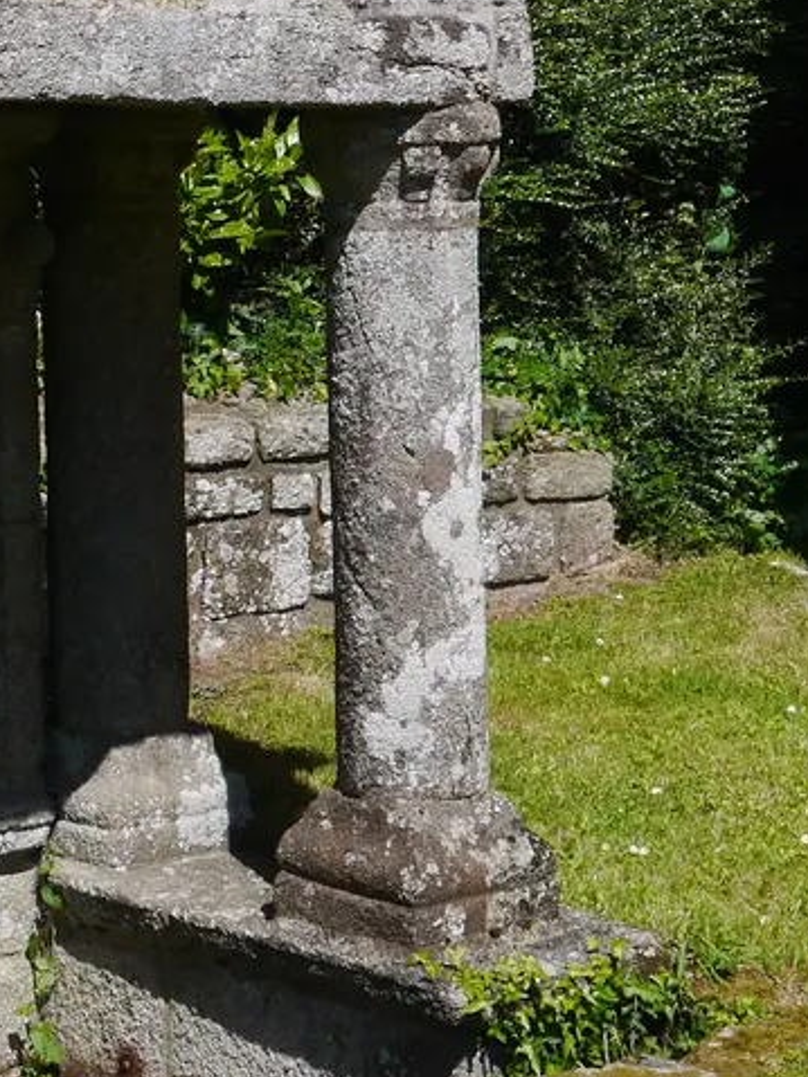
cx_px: -61
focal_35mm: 107
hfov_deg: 13.6
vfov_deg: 18.0
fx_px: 3332
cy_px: 38
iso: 160
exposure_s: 1/400
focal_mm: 20
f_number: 10
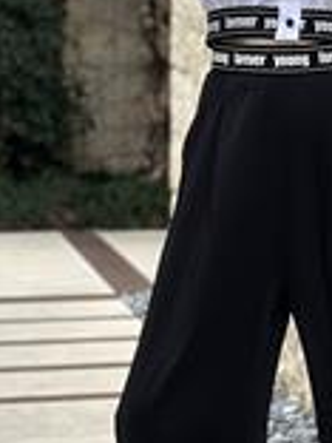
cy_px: 153
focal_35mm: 160
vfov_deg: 12.3
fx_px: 2046
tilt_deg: -4.6
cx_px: 275
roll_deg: +0.1
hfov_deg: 9.3
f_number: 1.78
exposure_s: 1/880
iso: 80
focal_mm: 6.86
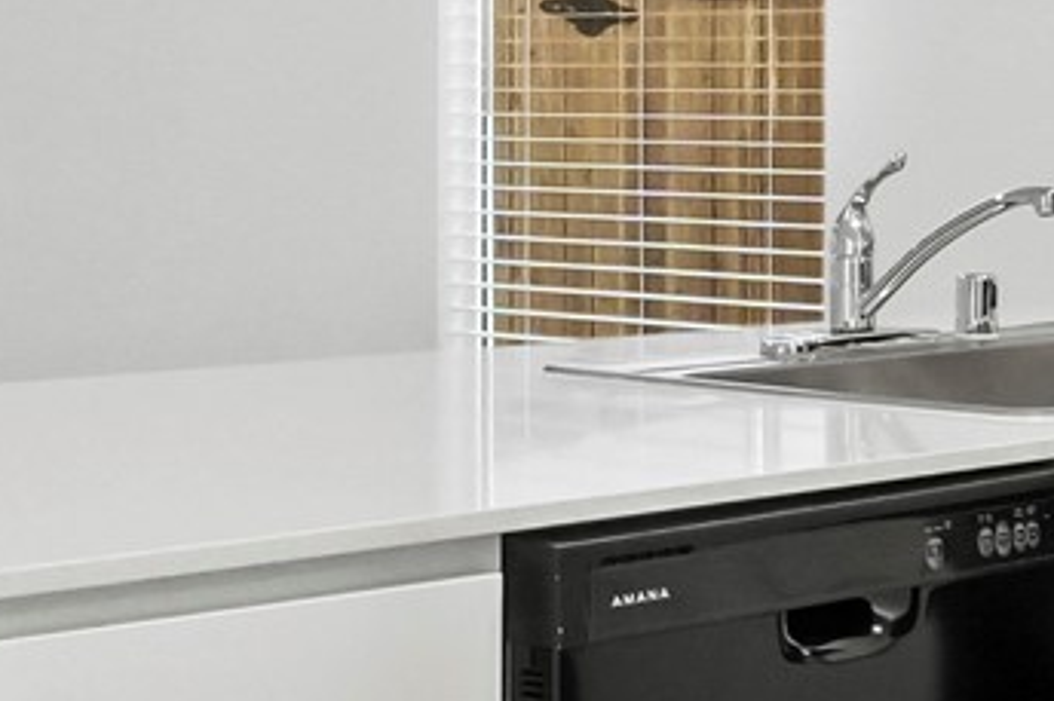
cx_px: 242
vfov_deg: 13.1
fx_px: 3048
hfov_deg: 19.5
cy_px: 230
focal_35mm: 104
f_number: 8
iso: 2500
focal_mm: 11
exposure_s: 1/4
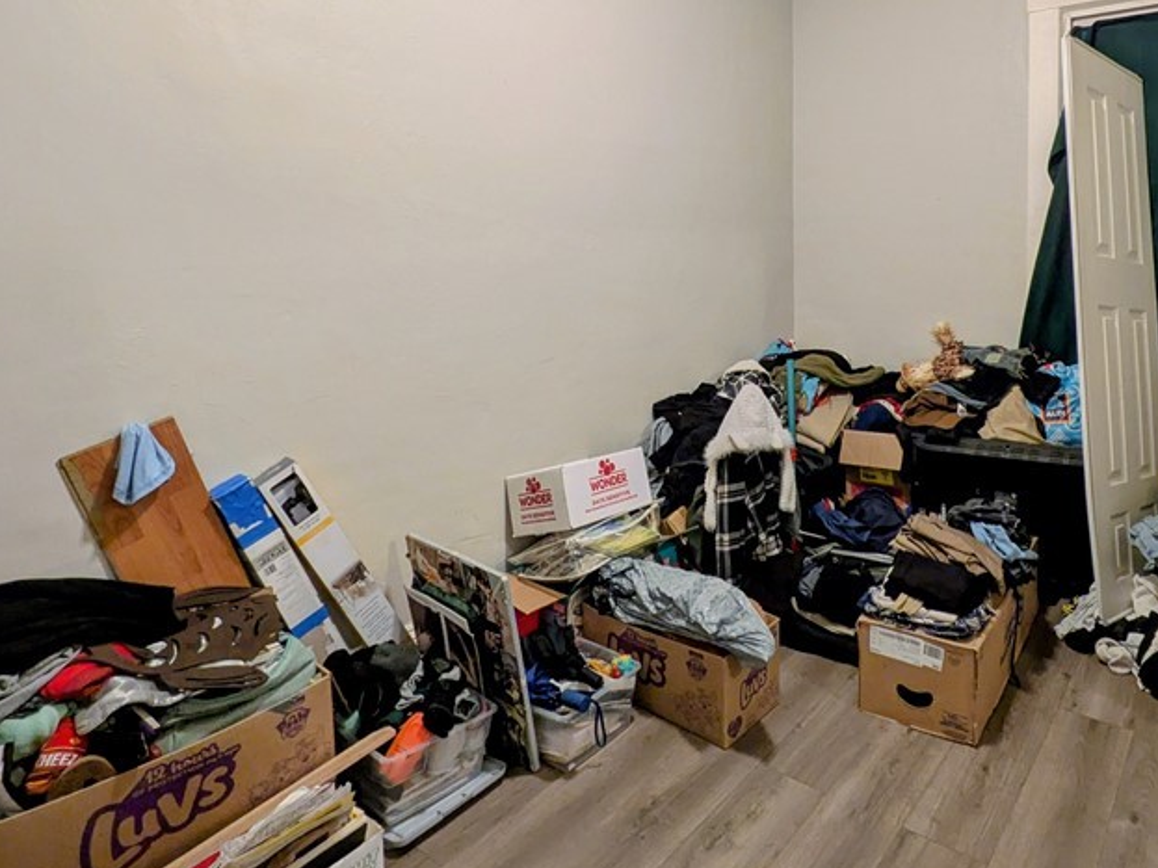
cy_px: 283
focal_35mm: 23
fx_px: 769
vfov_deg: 57.4
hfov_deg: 72.0
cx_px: 762
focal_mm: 1.85
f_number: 2.2
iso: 154
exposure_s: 1/24
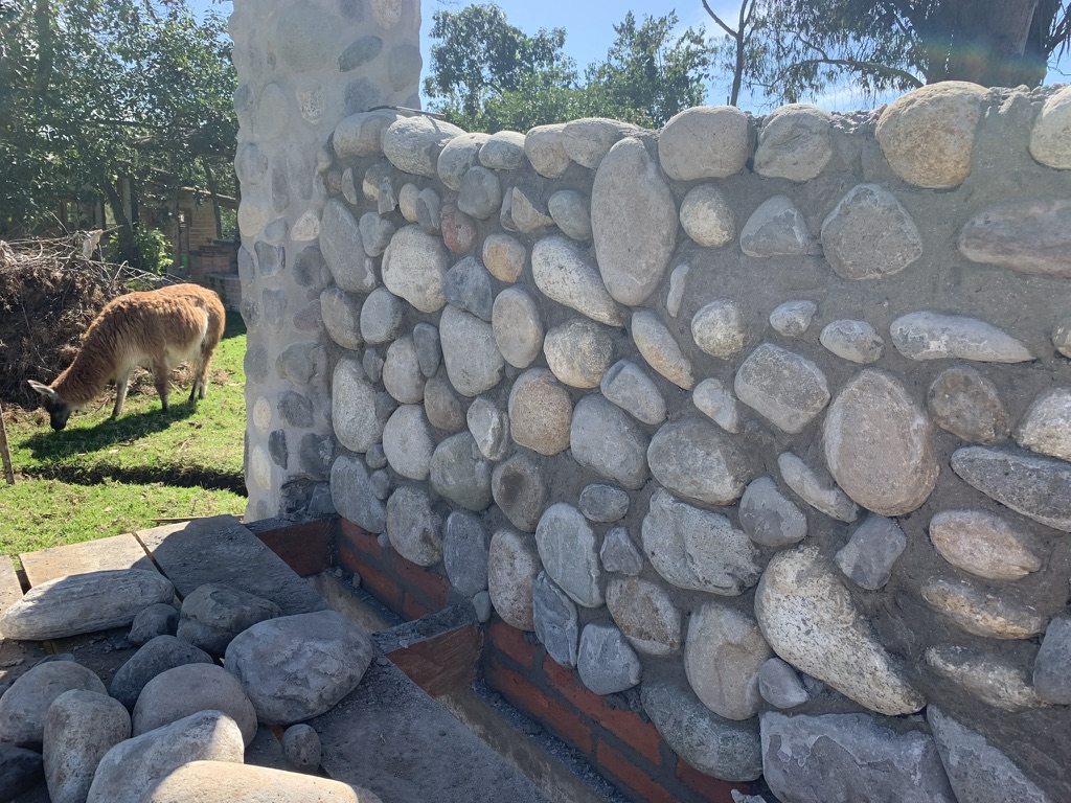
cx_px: 536
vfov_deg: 53.1
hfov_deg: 67.3
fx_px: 804
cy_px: 402
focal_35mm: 26
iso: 25
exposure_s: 1/835
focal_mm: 4.25
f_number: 1.8
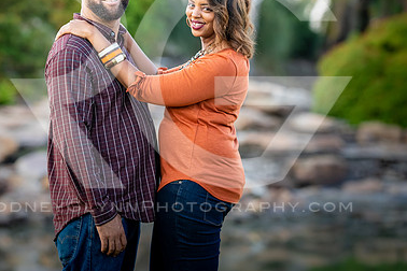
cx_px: 141
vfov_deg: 5.9
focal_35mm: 234
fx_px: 2645
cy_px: 85
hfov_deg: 8.8
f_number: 2.8
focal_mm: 135
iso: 400
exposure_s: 1/250
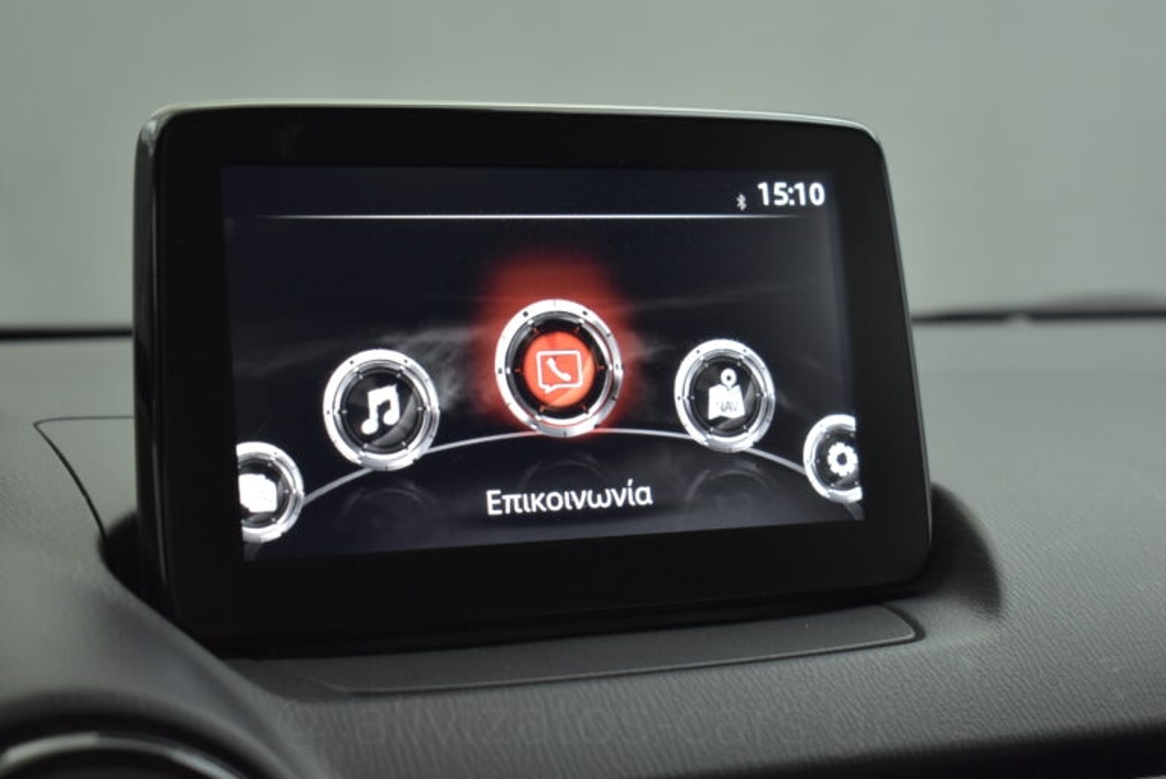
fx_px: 2042
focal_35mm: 63
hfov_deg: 31.9
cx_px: 583
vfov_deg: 21.6
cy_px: 390
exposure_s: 1/80
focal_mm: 42
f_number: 5
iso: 1600
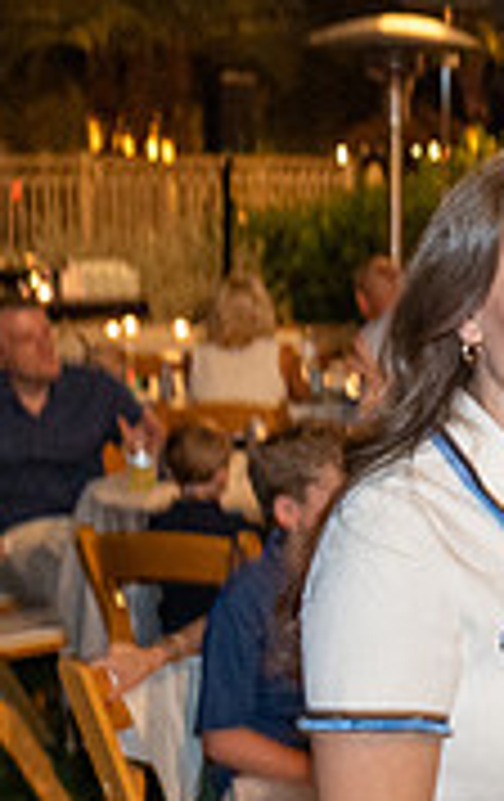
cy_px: 362
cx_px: 1220
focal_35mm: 116
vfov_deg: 17.9
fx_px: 2537
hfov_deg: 9.9
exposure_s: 1/80
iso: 4000
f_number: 4
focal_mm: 35
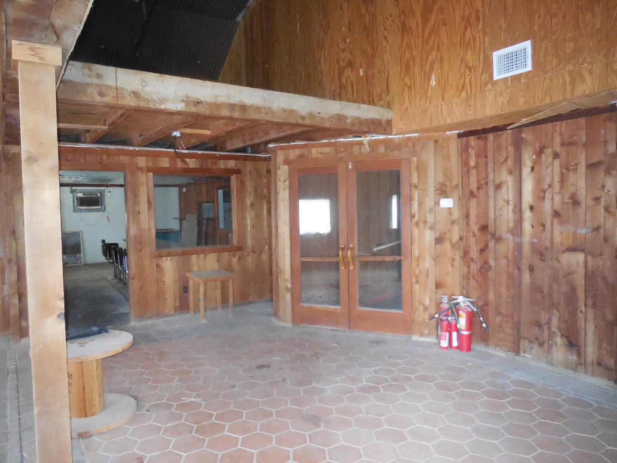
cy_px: 232
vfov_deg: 54.9
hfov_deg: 69.4
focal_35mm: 25
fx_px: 446
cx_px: 308
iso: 1400
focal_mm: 4.5
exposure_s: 1/25
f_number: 3.1
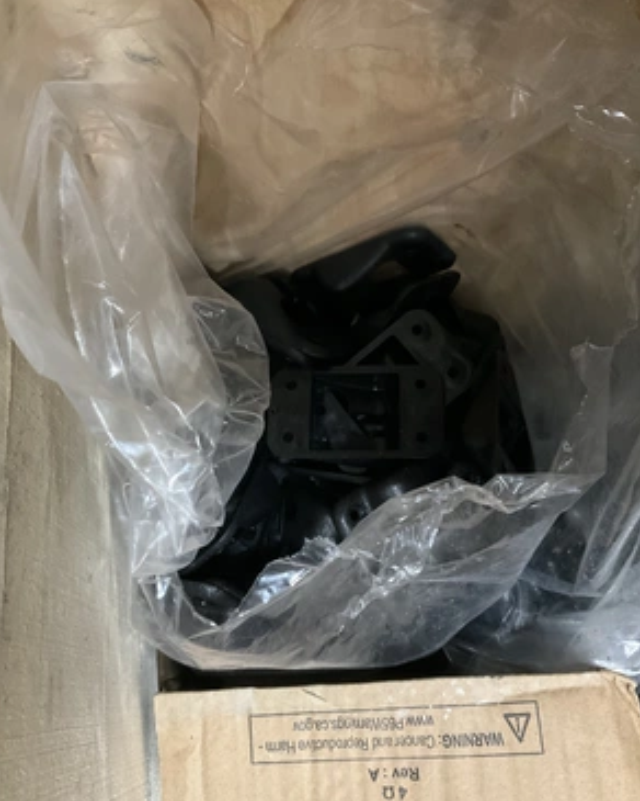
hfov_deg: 47.1
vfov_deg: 57.2
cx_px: 320
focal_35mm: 31
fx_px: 734
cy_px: 415
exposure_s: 1/24
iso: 500
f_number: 1.8
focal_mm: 3
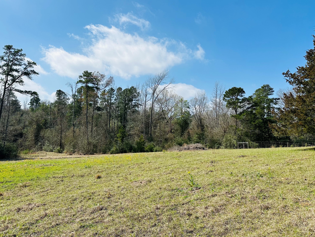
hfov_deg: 69.4
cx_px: 157
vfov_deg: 54.9
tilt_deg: +3.8
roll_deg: -1.5
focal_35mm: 25
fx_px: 228
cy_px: 116
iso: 80
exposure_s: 1/6623
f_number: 1.78
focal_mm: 6.86
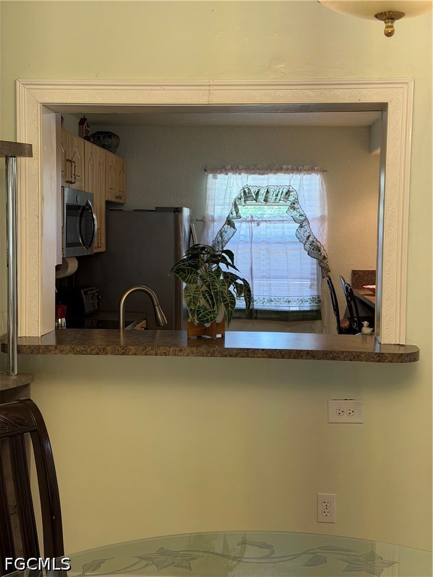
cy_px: 288
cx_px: 216
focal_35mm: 48
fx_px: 801
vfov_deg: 39.7
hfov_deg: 30.3
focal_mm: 6.76
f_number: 1.78
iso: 80
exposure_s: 1/60
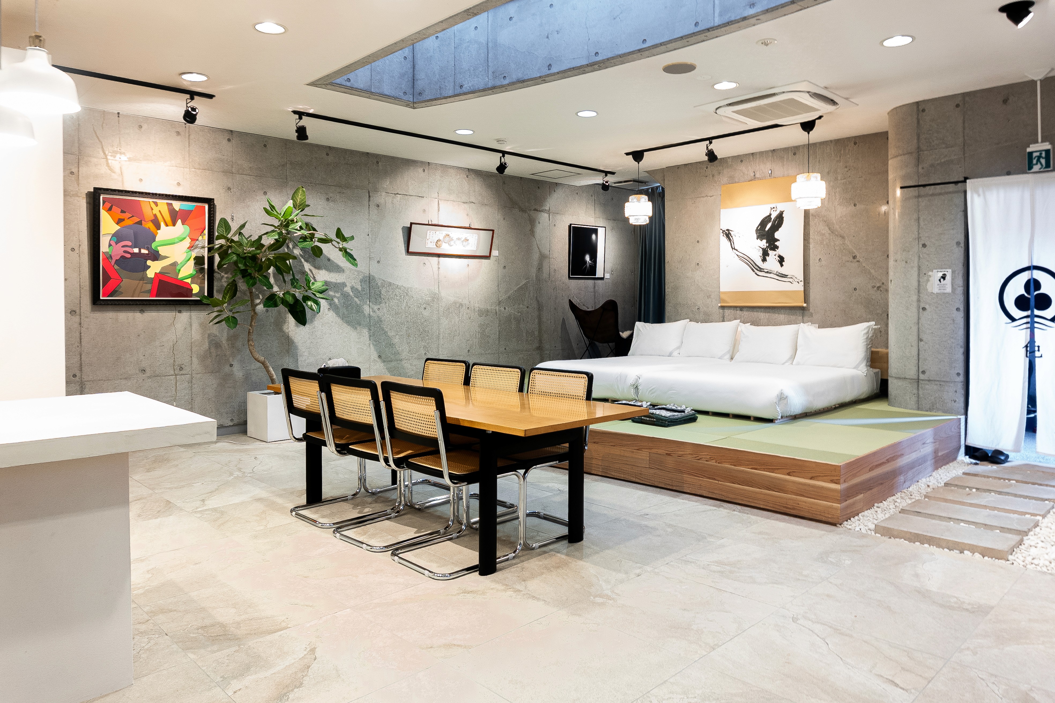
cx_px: 528
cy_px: 352
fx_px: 703
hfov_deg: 73.7
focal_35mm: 24
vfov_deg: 53.1
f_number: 5
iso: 500
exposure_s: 1/3
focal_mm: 16
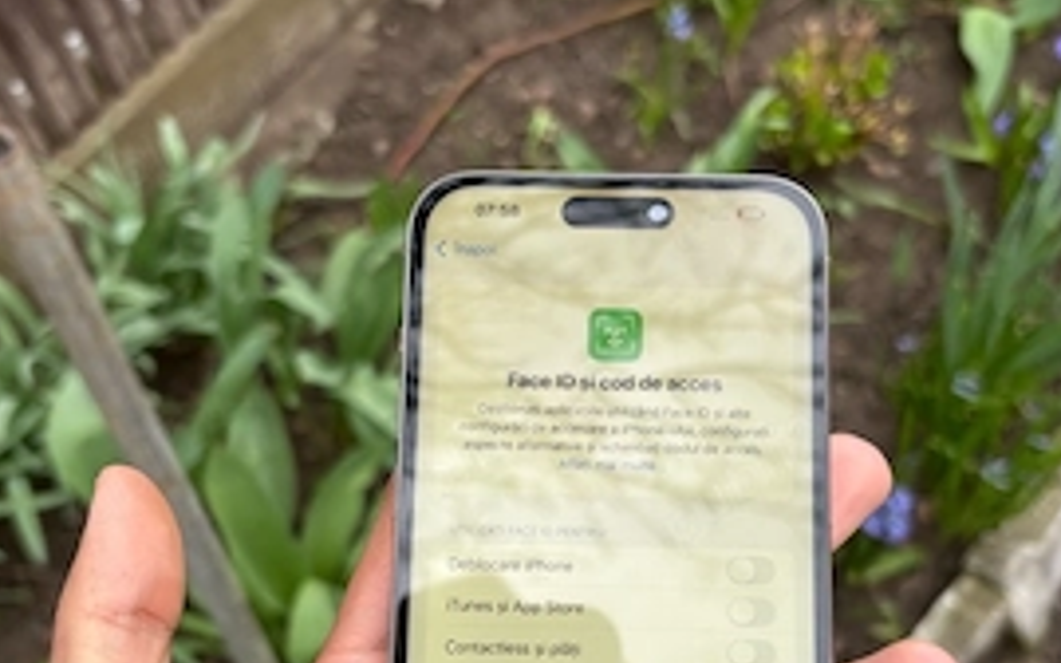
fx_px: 1185
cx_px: 560
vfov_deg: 30.7
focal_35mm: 41
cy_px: 497
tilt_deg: -56.6
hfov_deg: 48.2
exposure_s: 1/121
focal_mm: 5.96
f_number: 1.6
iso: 32
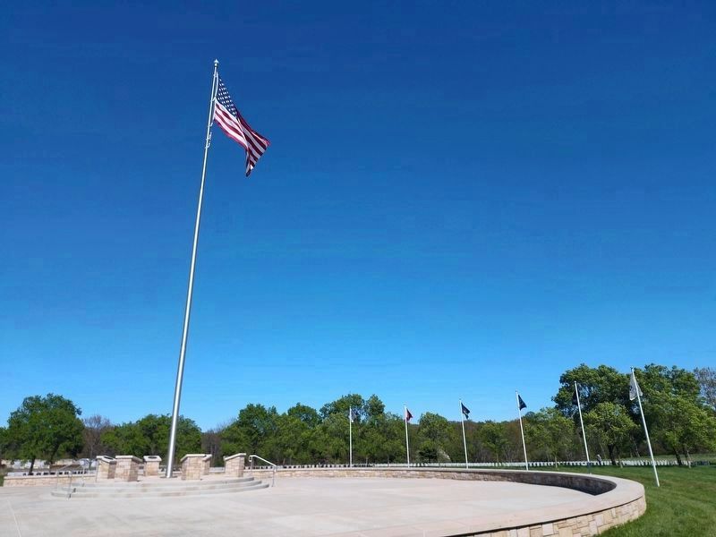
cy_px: 268
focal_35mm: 23
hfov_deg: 73.9
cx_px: 358
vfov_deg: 58.9
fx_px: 476
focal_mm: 5.56
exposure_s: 1/1648
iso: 100
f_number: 1.8
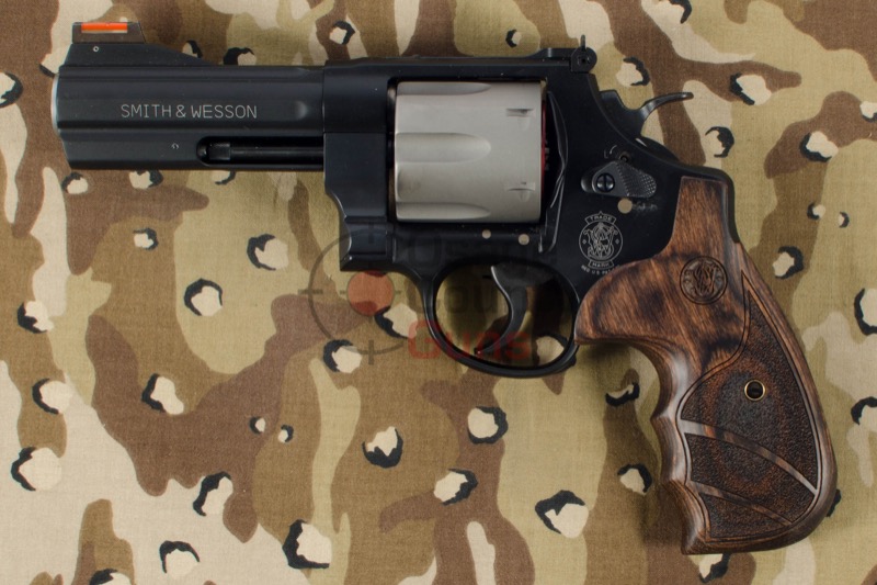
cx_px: 438
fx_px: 1279
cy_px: 292
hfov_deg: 37.9
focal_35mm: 52
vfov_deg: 25.7
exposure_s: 1/200
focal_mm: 35
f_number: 10
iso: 200
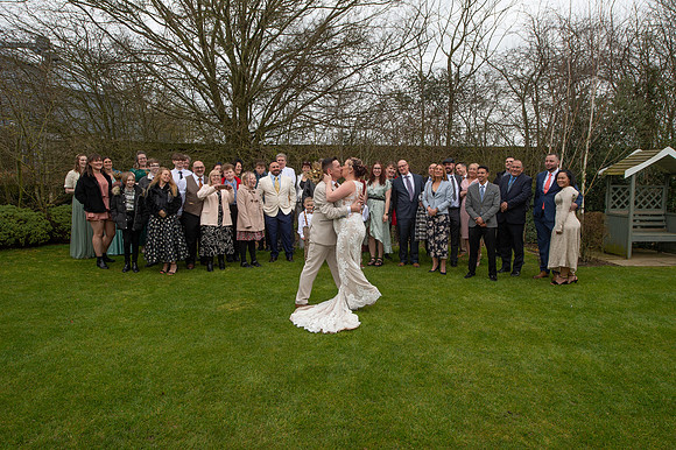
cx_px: 338
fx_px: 450
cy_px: 225
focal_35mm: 24
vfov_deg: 53.1
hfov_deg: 73.8
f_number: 8
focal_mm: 24
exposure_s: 1/80
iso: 320
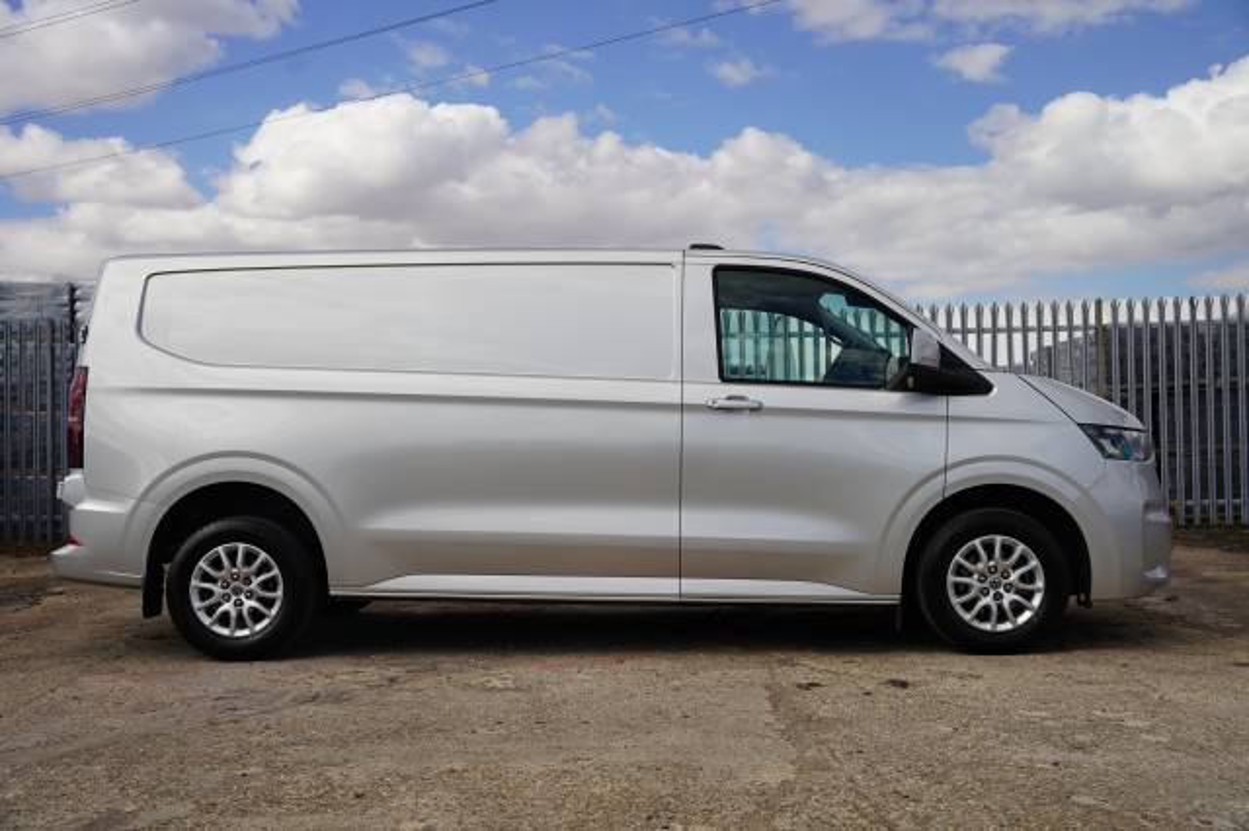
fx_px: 1377
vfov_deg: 33.6
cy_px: 416
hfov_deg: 48.8
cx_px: 624
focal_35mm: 40
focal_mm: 39.7
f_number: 5
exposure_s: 1/400
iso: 100
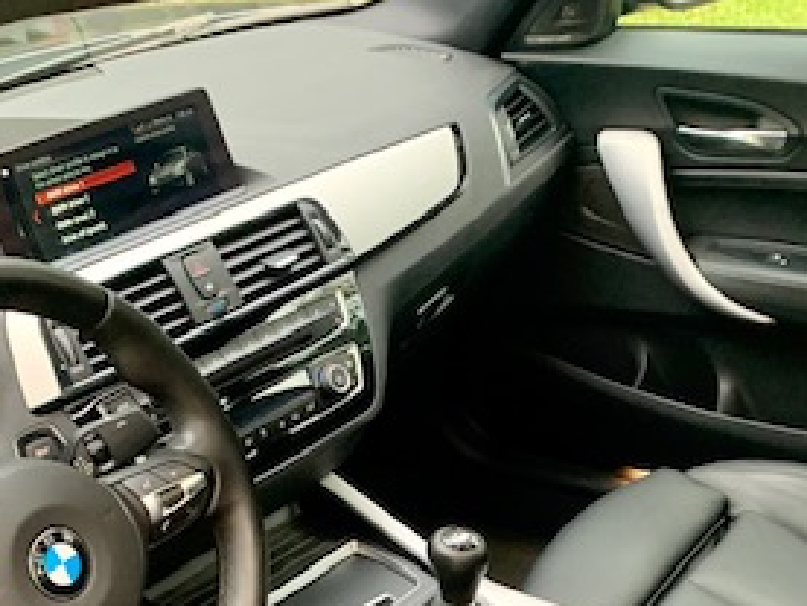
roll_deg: +4.6
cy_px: 688
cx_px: 466
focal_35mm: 60
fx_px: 1399
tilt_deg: -36.1
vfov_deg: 22.8
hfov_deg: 32.1
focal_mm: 4.25
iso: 400
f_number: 1.8
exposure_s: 1/57
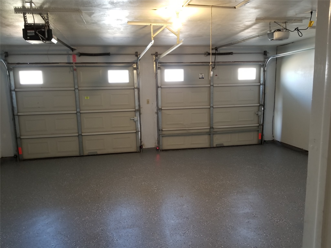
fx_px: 249
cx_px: 166
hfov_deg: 67.3
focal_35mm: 26
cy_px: 124
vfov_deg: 53.1
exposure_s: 1/30
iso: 200
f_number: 1.7
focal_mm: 4.25
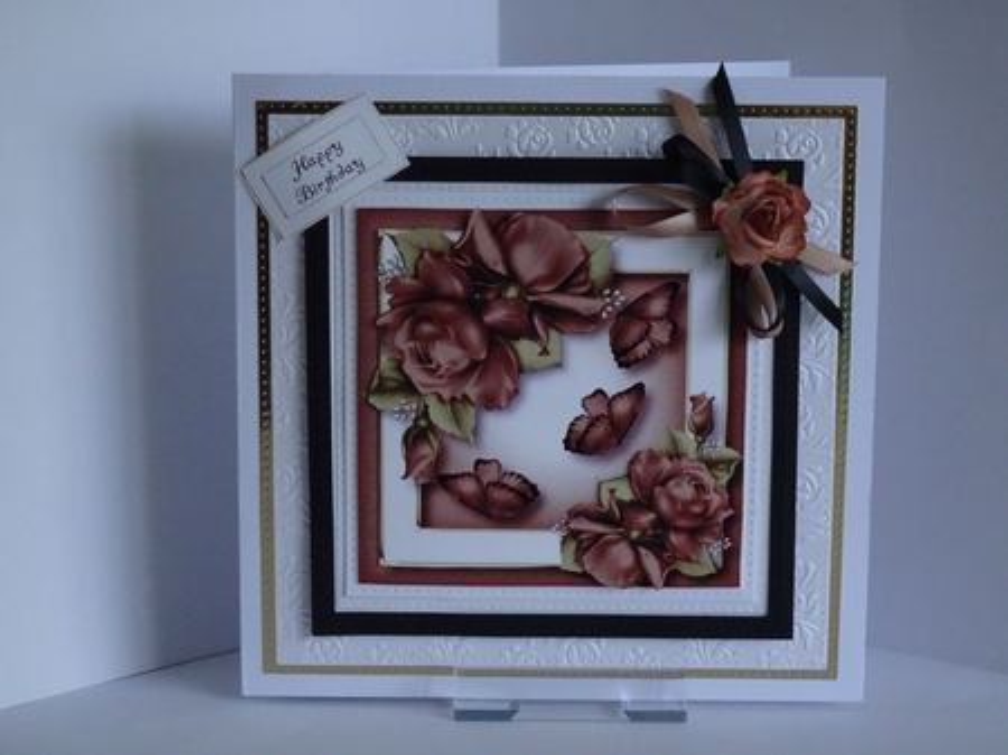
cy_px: 378
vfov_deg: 18.4
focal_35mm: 80
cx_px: 504
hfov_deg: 24.4
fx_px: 2328
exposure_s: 1/250
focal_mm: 13.69
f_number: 5
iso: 1250
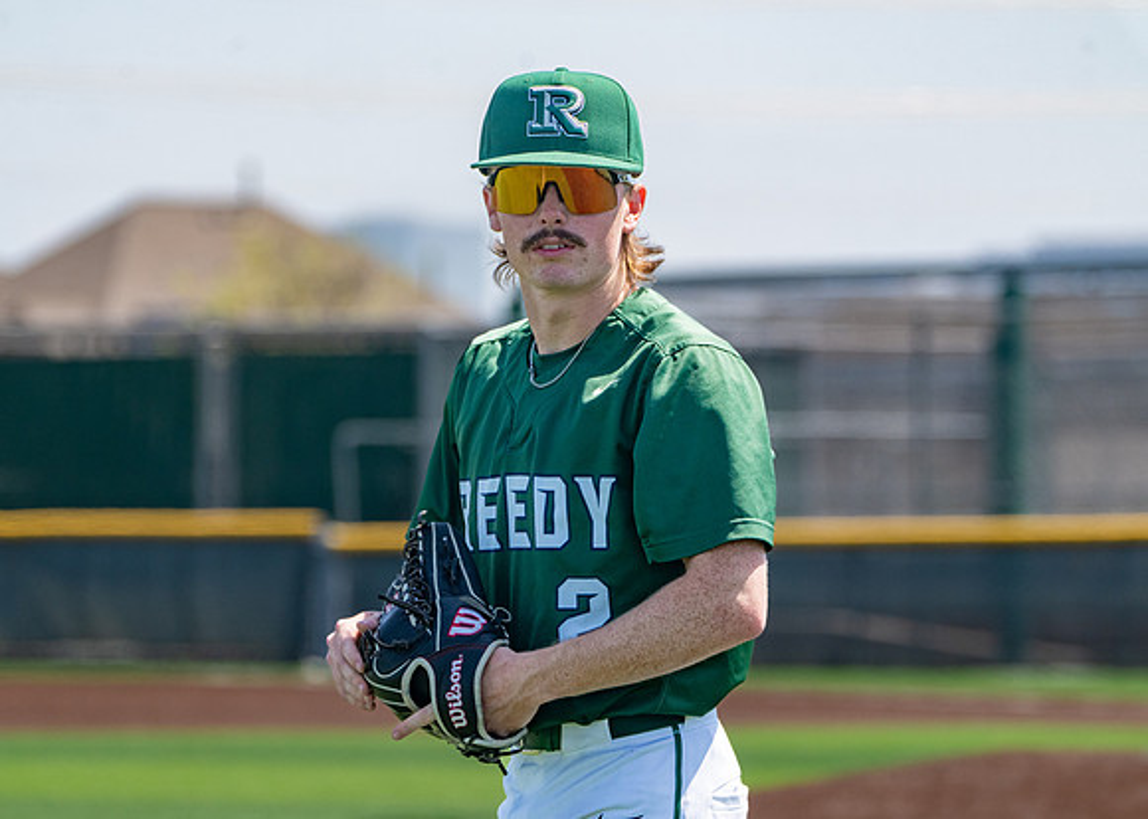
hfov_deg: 6.5
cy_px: 431
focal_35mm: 309
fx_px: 10059
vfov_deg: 4.7
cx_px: 520
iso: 1250
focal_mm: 277
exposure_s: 1/2000
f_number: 8
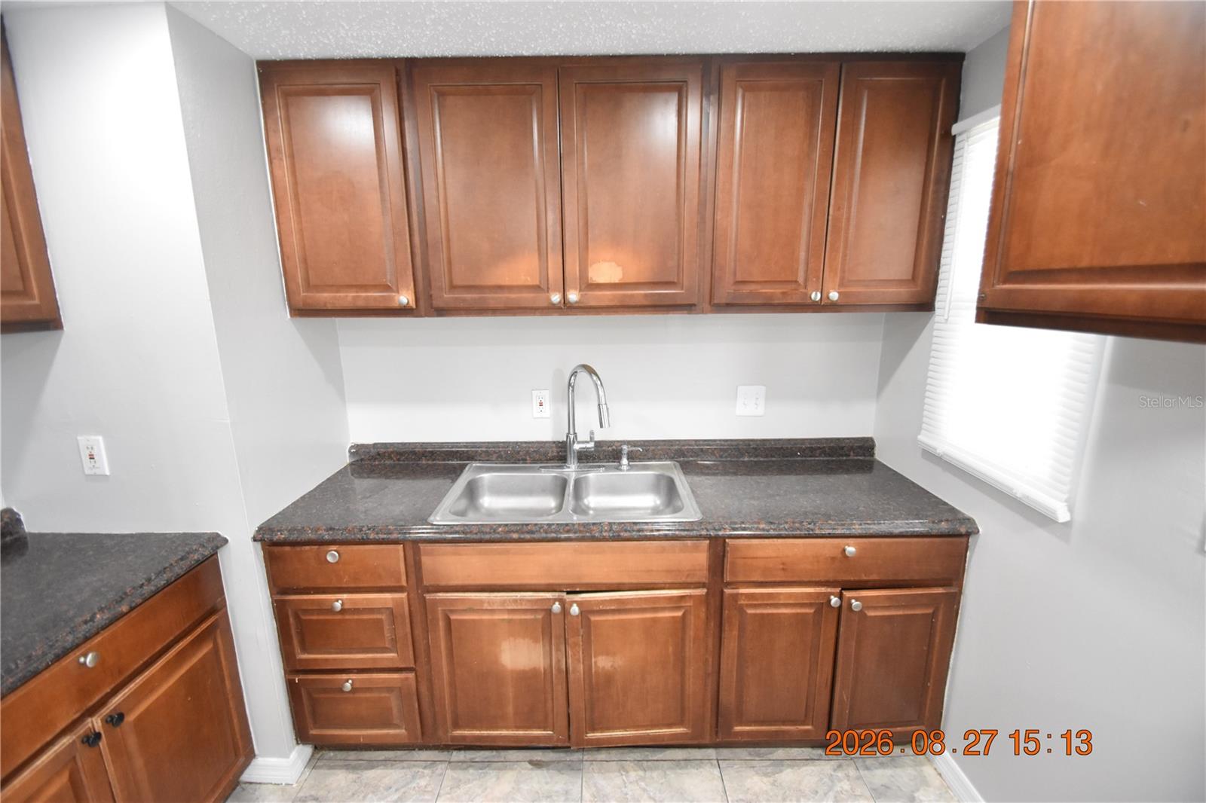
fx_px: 502
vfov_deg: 77.3
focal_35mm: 15
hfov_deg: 100.4
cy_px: 402
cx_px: 603
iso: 2200
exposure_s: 1/60
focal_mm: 10
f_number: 3.5
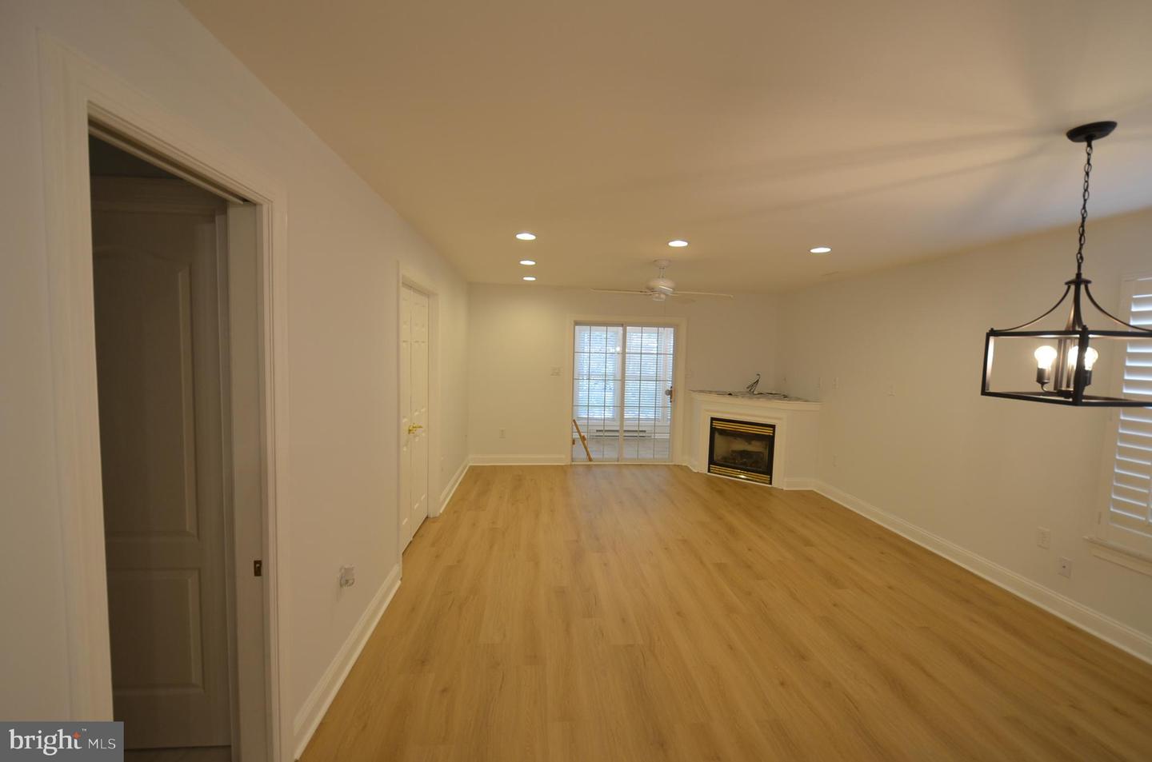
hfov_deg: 100.5
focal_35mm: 15
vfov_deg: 77.0
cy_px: 381
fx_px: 479
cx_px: 576
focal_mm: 10
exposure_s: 1/60
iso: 400
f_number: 4
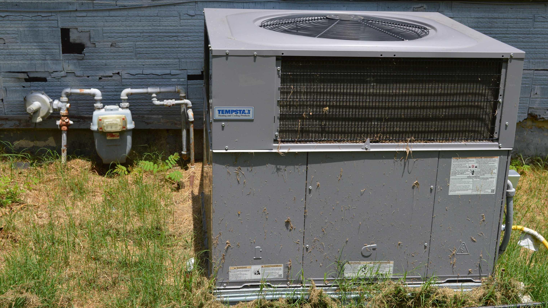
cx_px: 277
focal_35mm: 51
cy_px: 154
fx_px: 741
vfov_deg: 23.5
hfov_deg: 40.6
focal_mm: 32
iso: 100
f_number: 7.1
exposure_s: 1/200
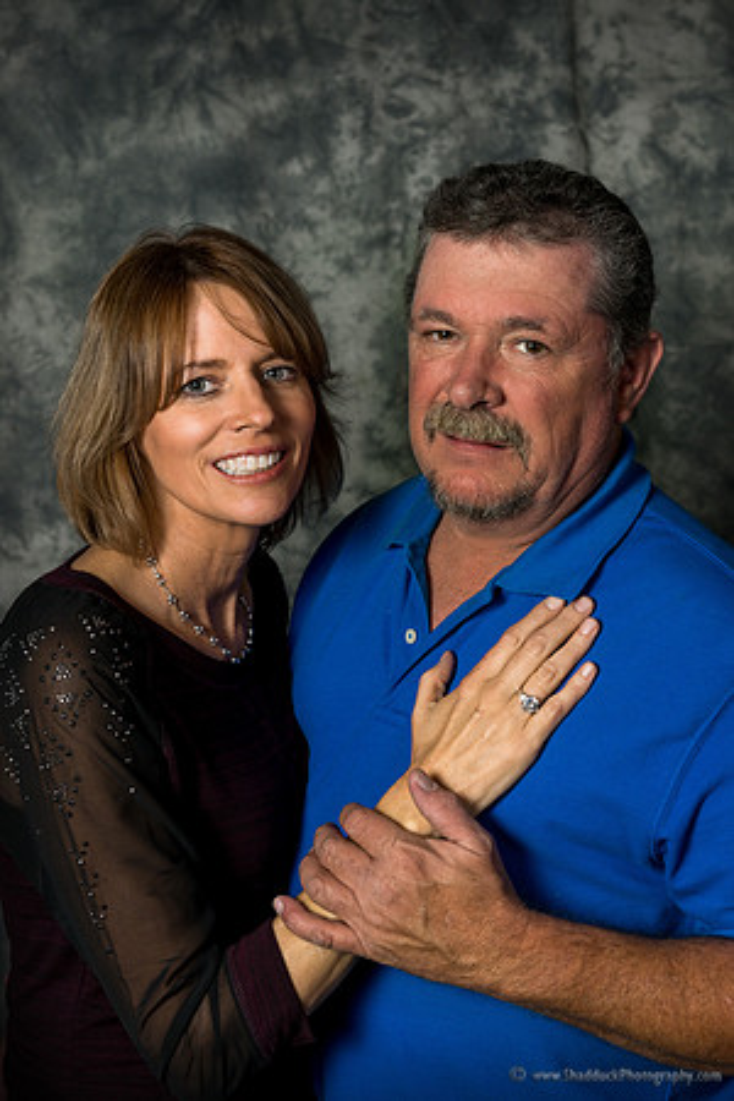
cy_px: 550
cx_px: 367
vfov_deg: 39.6
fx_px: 1529
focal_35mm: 50
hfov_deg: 27.0
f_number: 5.6
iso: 160
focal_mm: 50
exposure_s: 1/160
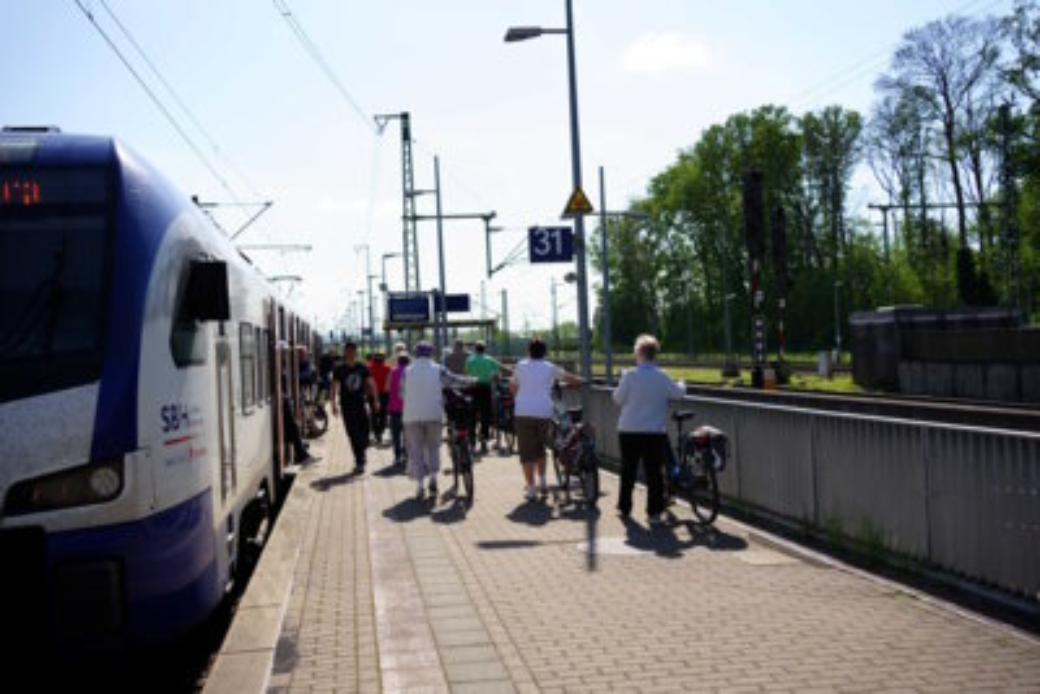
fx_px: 1011
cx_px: 520
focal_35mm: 35
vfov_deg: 37.9
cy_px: 347
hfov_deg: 54.4
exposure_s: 1/800
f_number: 4.5
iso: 100
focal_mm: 35
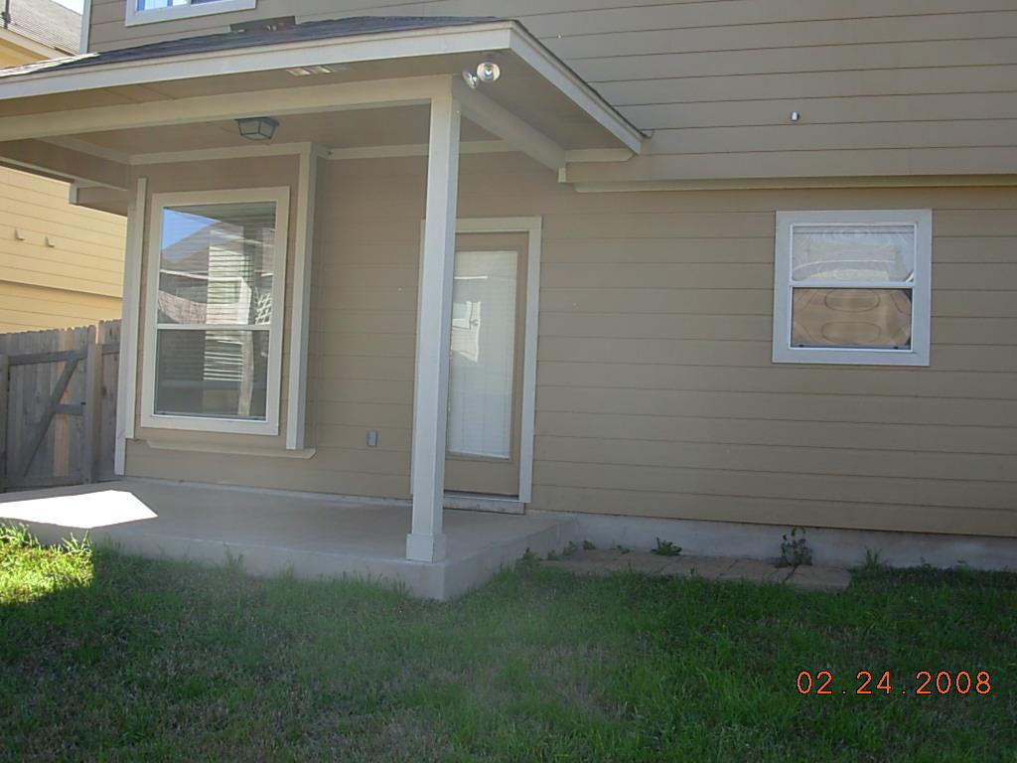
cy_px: 382
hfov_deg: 49.0
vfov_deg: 37.7
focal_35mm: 38
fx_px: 1116
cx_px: 508
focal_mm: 6.3
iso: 50
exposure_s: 1/373
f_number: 2.9
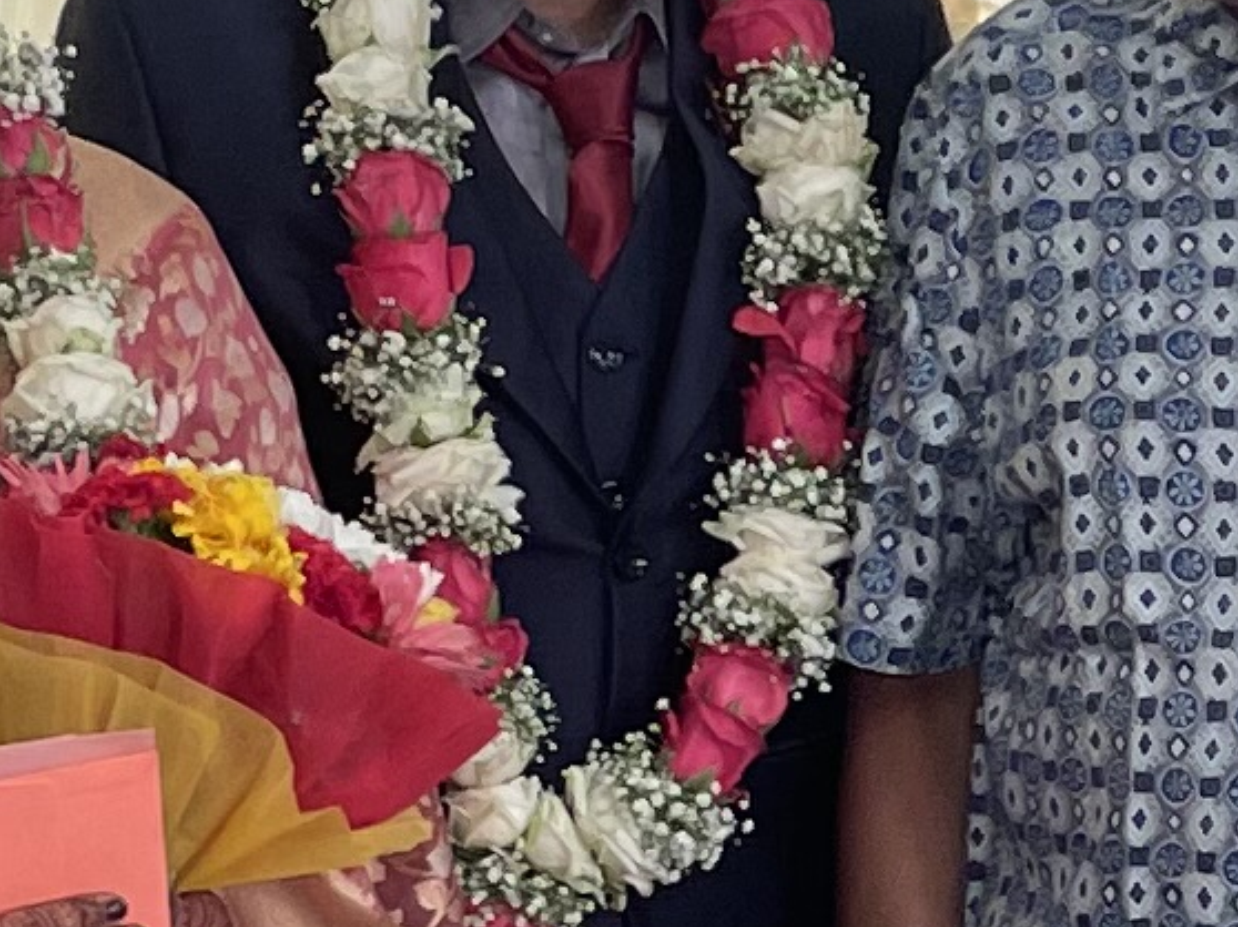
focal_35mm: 188
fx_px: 6721
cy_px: 1189
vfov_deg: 7.8
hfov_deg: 10.3
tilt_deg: -10.8
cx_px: 1575
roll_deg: -0.6
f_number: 1.6
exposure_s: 1/100
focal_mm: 4.2
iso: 64
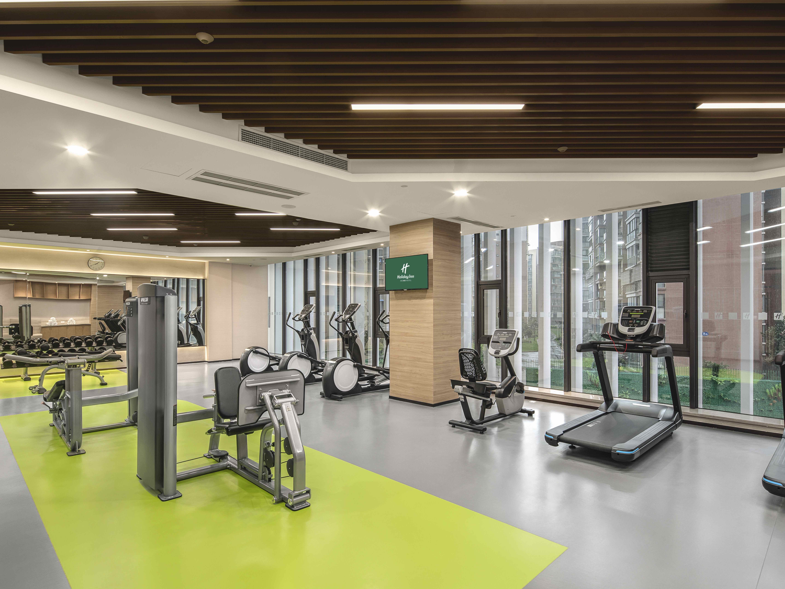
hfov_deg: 84.7
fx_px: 431
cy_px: 297
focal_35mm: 19
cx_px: 400
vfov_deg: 68.7
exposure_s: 2.5
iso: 100
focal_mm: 17
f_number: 14
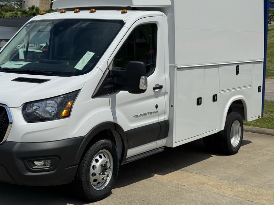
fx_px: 483
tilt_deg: -2.7
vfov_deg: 23.9
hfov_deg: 31.6
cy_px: 75
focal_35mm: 61
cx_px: 105
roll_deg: -1.3
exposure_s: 1/12500
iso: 80
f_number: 1.78
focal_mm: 6.76
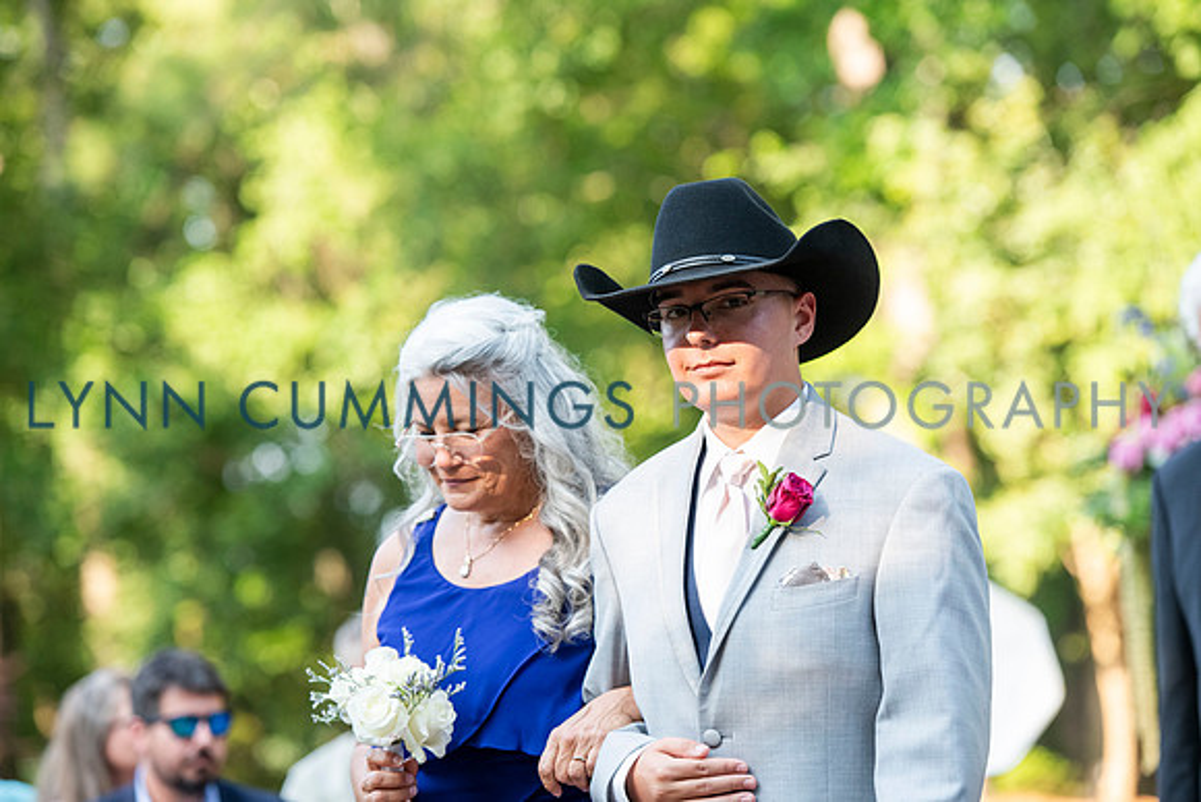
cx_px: 600
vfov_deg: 10.2
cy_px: 401
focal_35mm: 135
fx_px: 4505
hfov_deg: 15.2
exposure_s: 1/800
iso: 1000
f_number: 3.5
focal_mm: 135
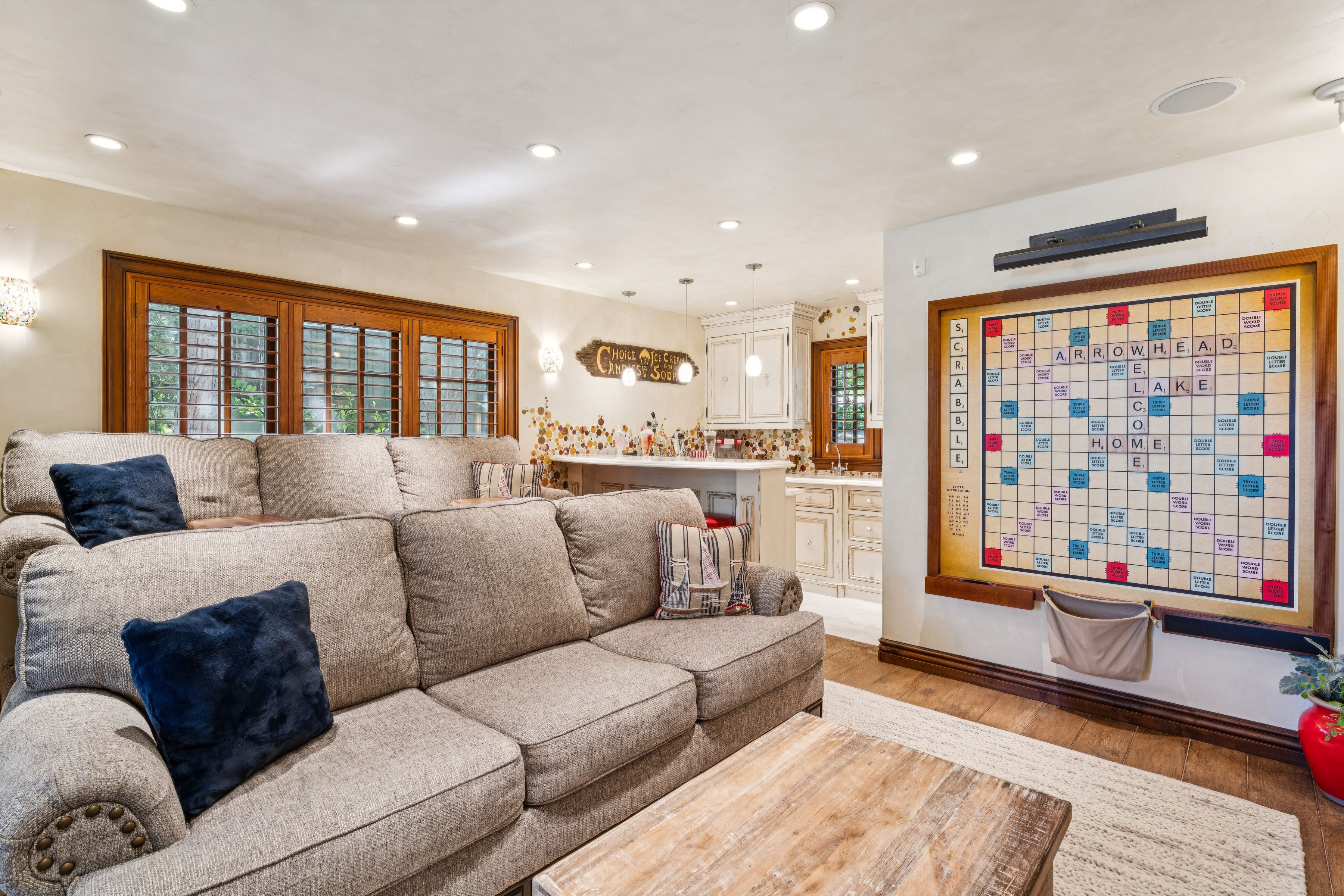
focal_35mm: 17
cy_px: 448
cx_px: 672
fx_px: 631
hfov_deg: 93.6
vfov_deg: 70.8
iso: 100
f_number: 13
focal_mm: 16.9
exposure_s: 2
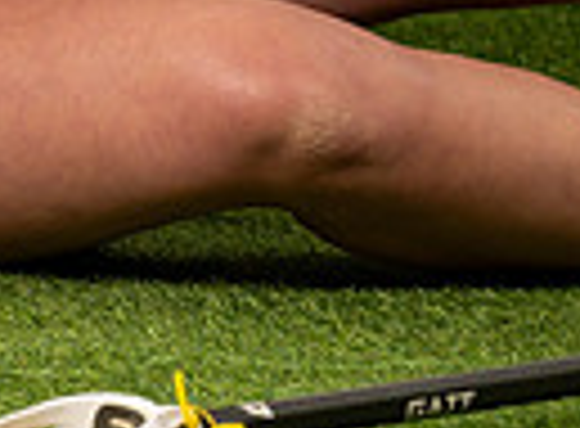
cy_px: -252
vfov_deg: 2.5
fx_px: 9672
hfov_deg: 3.4
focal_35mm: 581
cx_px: -283
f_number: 6.3
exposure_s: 1/160
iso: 160
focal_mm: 110
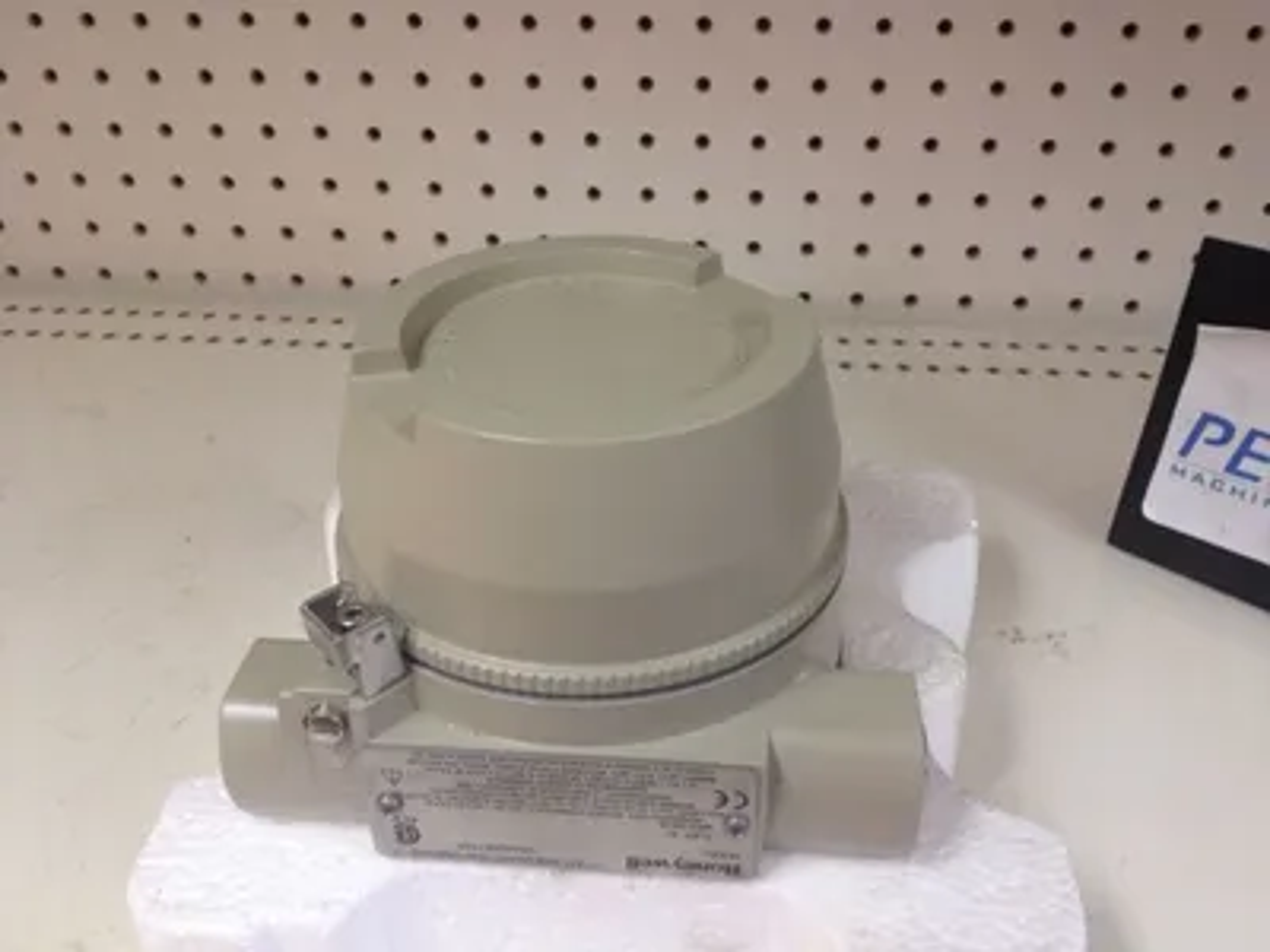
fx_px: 1284
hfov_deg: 52.6
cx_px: 635
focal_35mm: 35
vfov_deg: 40.7
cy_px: 476
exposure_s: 1/20
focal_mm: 4.28
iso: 50
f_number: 2.4
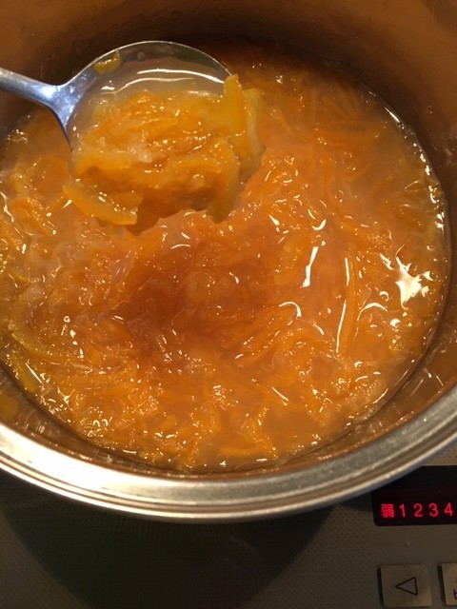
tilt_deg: -72.9
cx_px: 228
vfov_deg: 61.7
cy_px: 304
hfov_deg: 48.2
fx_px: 510
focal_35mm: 29
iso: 200
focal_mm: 4.15
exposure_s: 1/20
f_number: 2.2
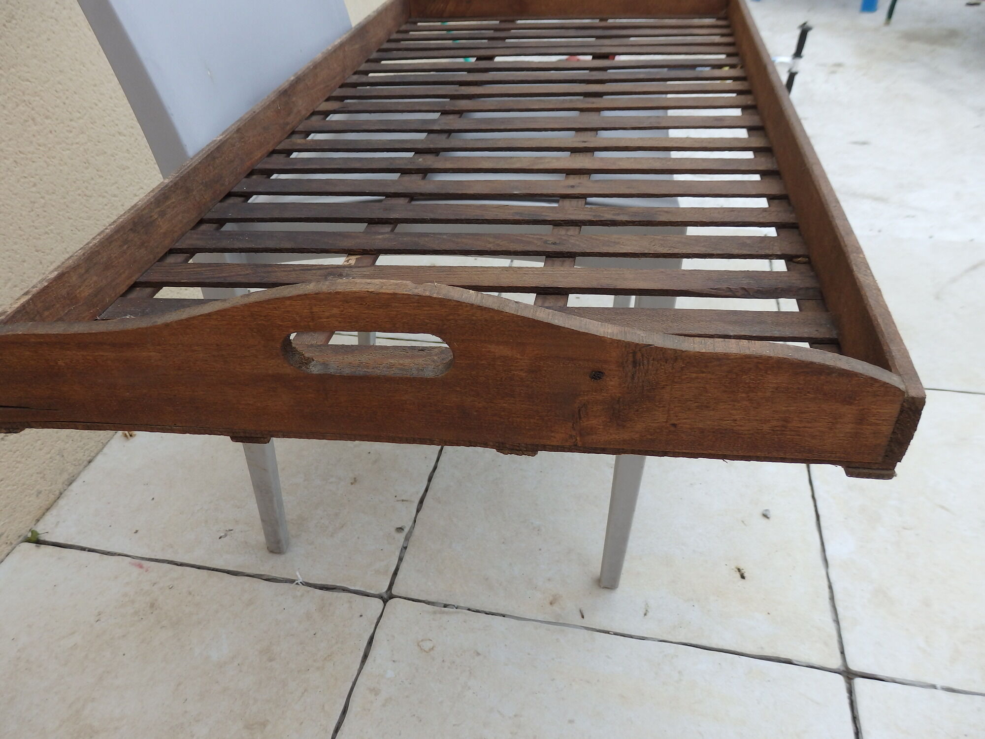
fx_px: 711
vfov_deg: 54.9
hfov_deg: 69.4
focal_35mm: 25
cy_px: 370
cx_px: 492
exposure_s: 1/640
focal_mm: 4.5
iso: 125
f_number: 3
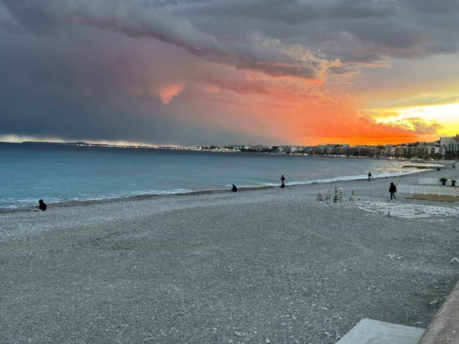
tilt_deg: -2.3
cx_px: 230
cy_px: 172
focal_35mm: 48
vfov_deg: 30.3
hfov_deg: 39.7
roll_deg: -2.5
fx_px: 636
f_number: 1.78
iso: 125
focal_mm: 6.76
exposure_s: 1/60
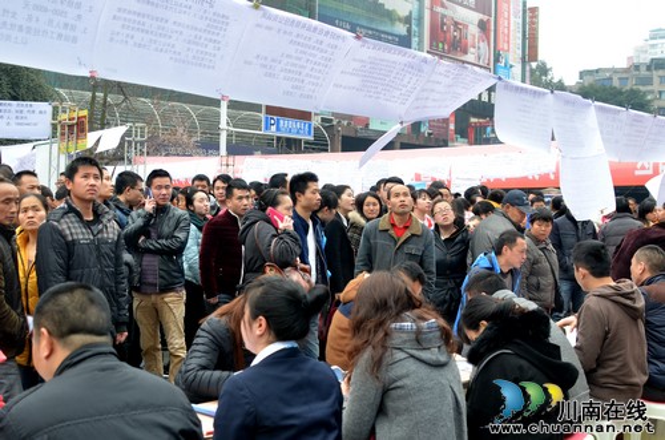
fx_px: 774
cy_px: 220
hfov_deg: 46.5
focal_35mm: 42
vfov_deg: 31.7
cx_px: 332
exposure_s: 1/125
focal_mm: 28
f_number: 5.6
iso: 400
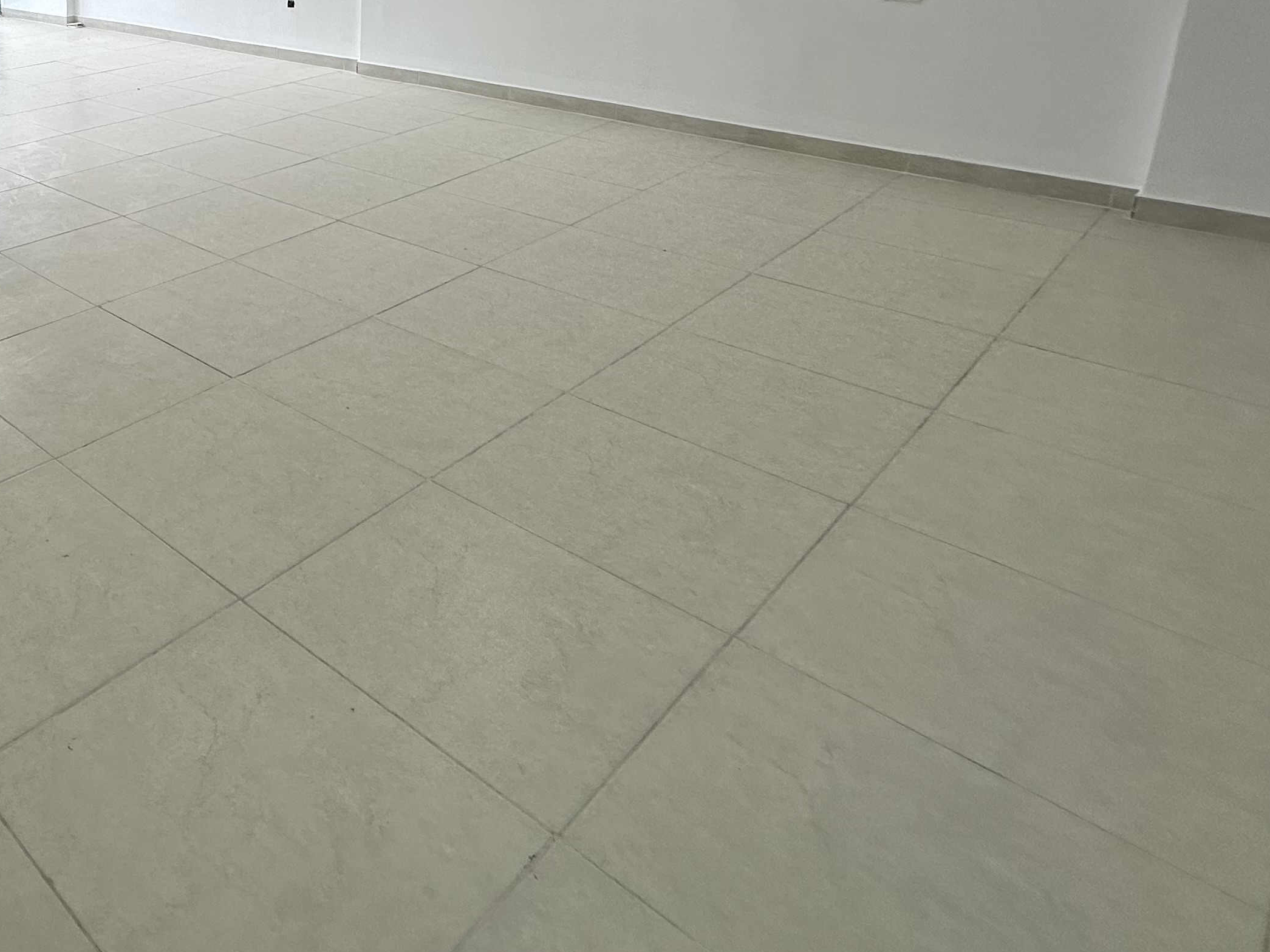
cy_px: 100
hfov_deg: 54.1
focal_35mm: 27
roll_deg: +1.4
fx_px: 991
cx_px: 60
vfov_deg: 46.5
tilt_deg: -13.1
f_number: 2.2
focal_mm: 2.22
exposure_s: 1/120
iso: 50
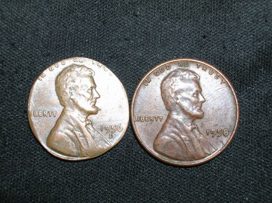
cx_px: 136
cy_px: 102
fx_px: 393
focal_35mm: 50
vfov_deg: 29.1
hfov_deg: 38.2
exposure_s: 1/60.1
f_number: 5.6
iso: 50
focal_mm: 8.4
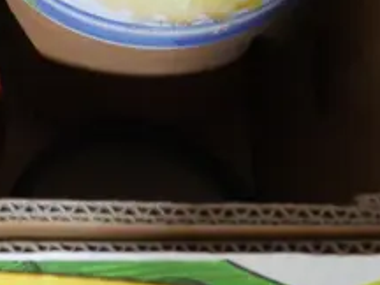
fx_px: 1669
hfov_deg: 12.5
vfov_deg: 9.6
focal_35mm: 152
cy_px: -85
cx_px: -160
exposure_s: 1/60
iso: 2000
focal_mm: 16
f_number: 3.6
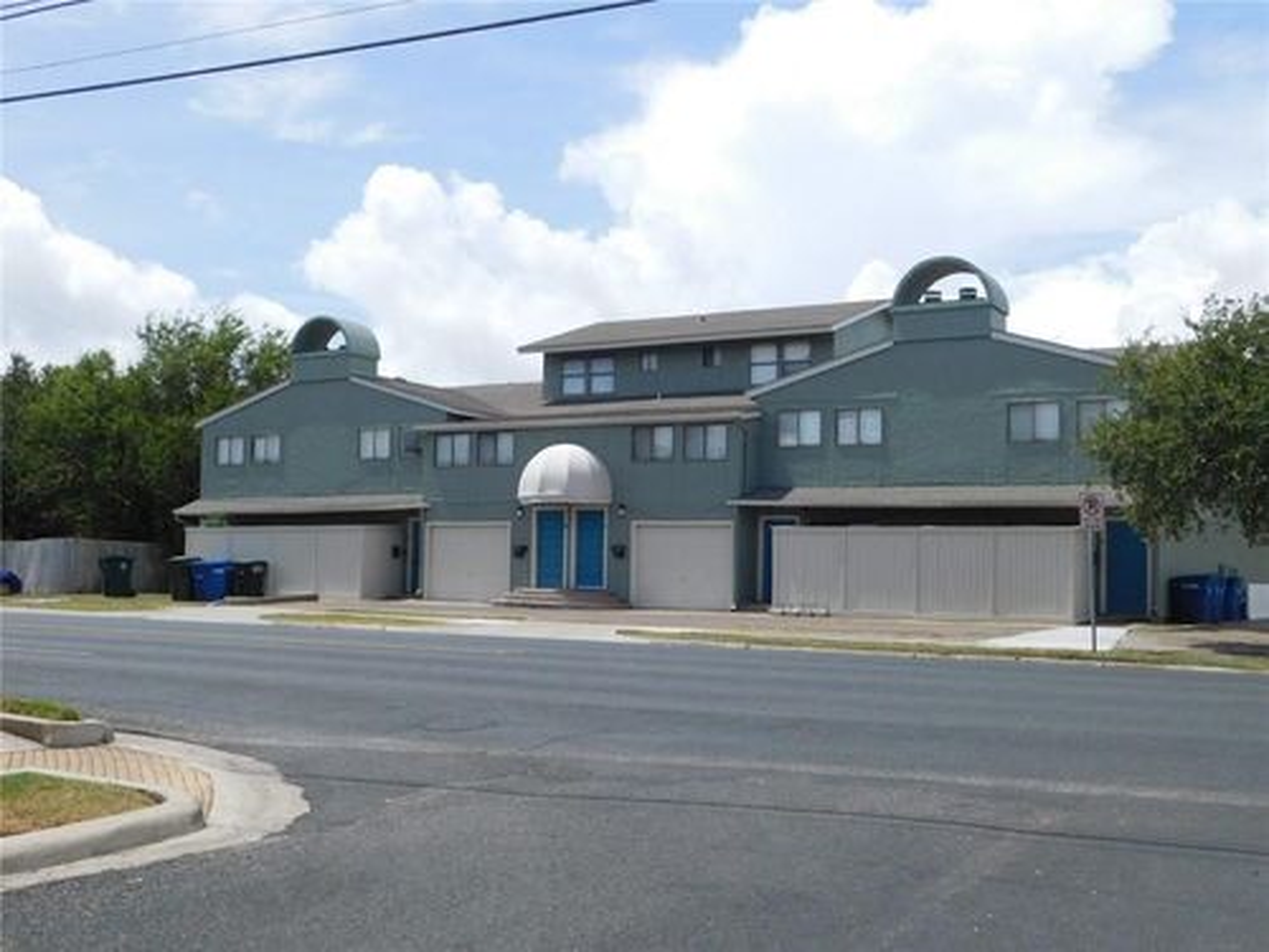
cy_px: 476
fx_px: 1466
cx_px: 634
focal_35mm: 40
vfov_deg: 36.0
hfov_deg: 46.8
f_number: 7.2
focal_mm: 7.1
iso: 125
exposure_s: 1/400
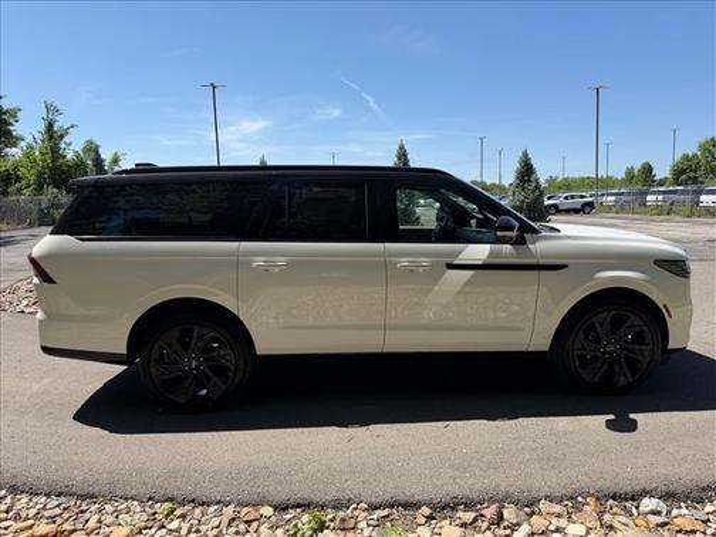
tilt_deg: -3.5
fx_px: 496
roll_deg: +1.2
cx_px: 358
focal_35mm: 24
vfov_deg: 56.8
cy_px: 268
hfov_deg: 71.6
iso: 80
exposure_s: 1/3953
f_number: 1.78
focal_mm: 6.76
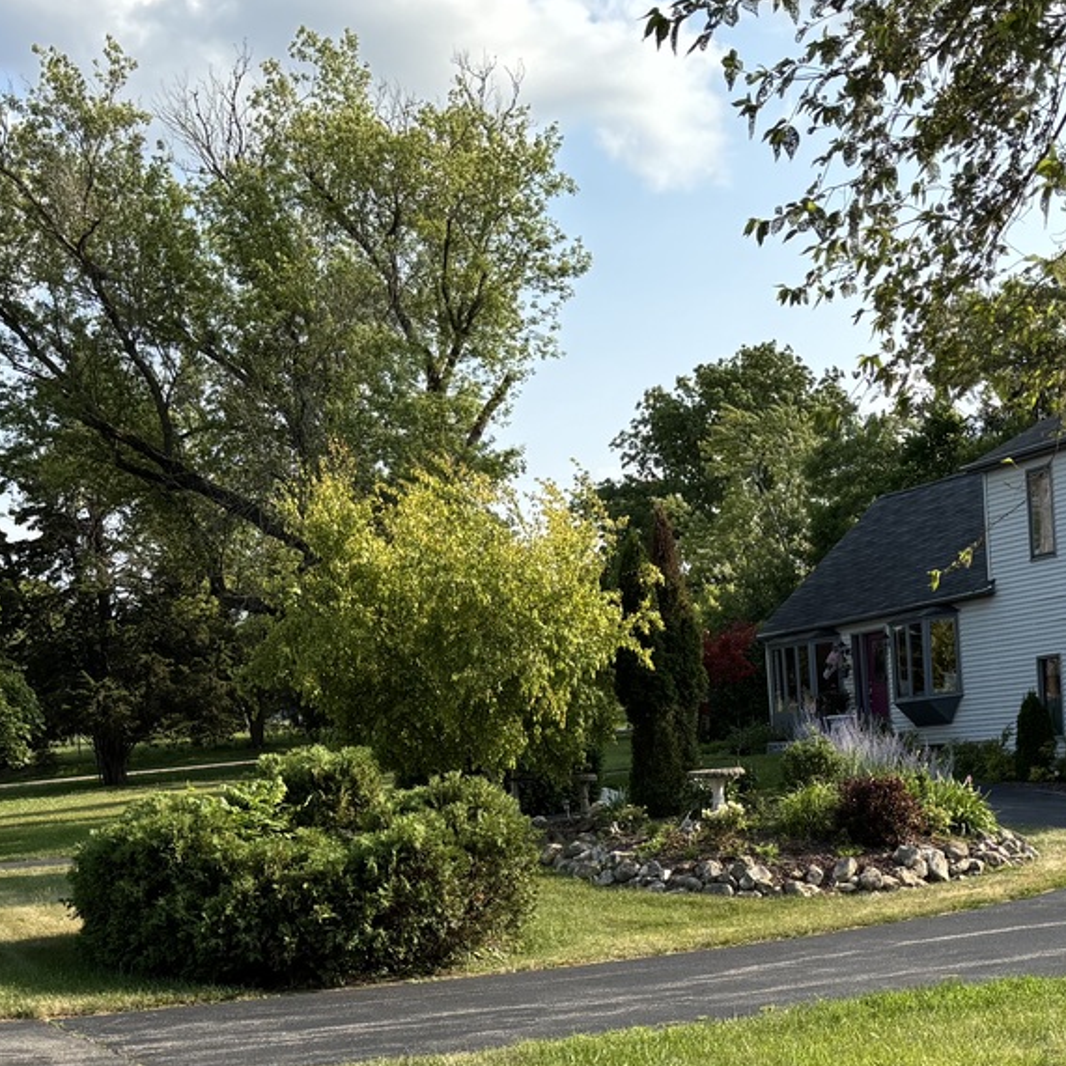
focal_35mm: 58
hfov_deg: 29.4
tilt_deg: -6.6
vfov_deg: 28.5
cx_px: 704
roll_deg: +5.7
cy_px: 945
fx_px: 2021
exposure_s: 1/1205
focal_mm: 5.96
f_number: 1.6
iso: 50
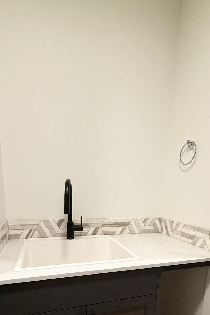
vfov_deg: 73.9
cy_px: 230
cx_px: 112
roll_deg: -2.8
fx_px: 192
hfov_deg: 57.2
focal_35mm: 22
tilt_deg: -11.1
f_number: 2.2
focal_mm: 2.22
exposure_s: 1/60
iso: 500
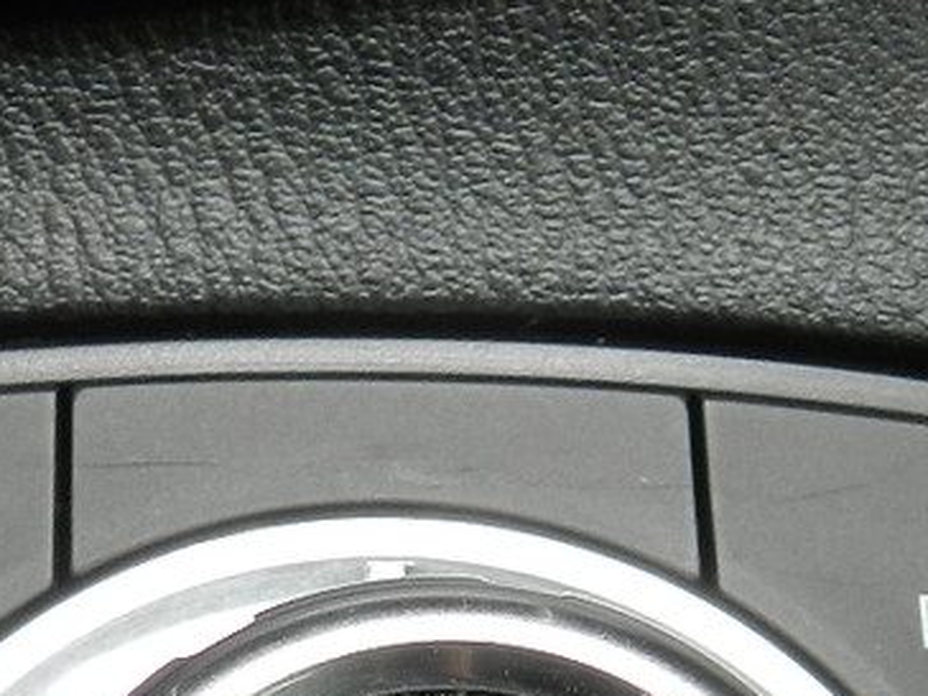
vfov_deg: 14.0
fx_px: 2654
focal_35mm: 99
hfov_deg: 19.8
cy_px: 1048
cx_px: 398
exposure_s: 1/60
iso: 160
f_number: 3.5
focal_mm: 4.5
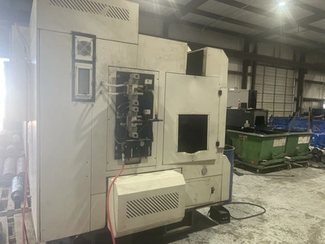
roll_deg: -2.6
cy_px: 122
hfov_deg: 67.3
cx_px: 162
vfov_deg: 53.1
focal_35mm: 26
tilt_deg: -4.4
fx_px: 244
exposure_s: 1/121
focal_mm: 5.1
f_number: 1.6
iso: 100
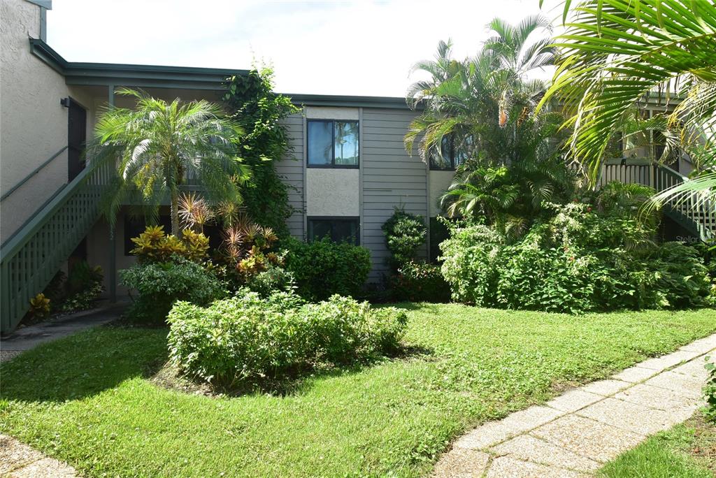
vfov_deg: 63.3
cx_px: 358
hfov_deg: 85.4
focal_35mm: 20
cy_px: 239
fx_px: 388
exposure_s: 1/320
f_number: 10
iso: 400
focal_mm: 13
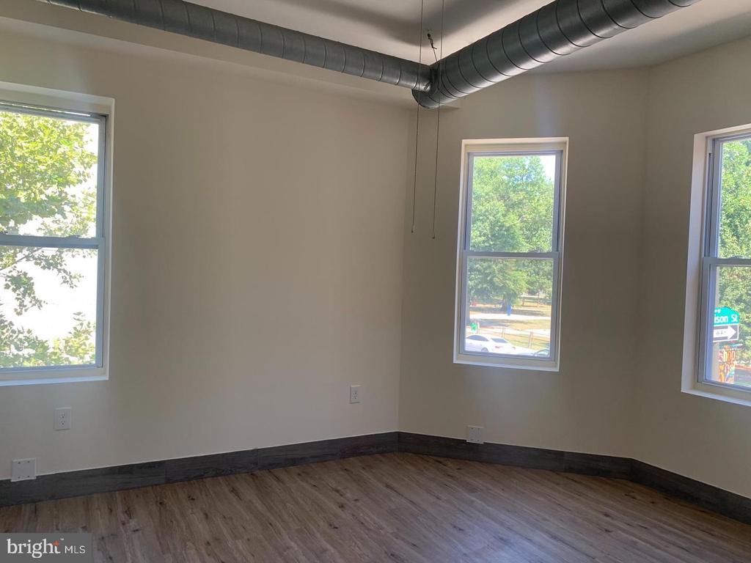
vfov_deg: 53.1
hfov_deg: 67.3
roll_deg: -1.7
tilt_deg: -0.7
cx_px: 376
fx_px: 564
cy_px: 282
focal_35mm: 26
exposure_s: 1/121
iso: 40
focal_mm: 4.25
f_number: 1.8
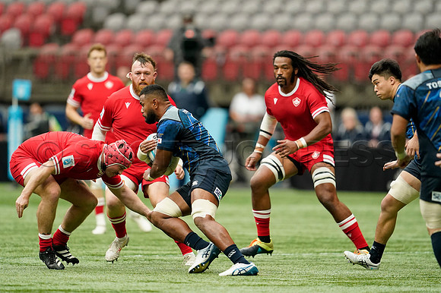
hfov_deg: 5.2
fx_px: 4897
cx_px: 220
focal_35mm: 400
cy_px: 146
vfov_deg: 3.4
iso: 3200
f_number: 2.8
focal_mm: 400
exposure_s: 1/2000
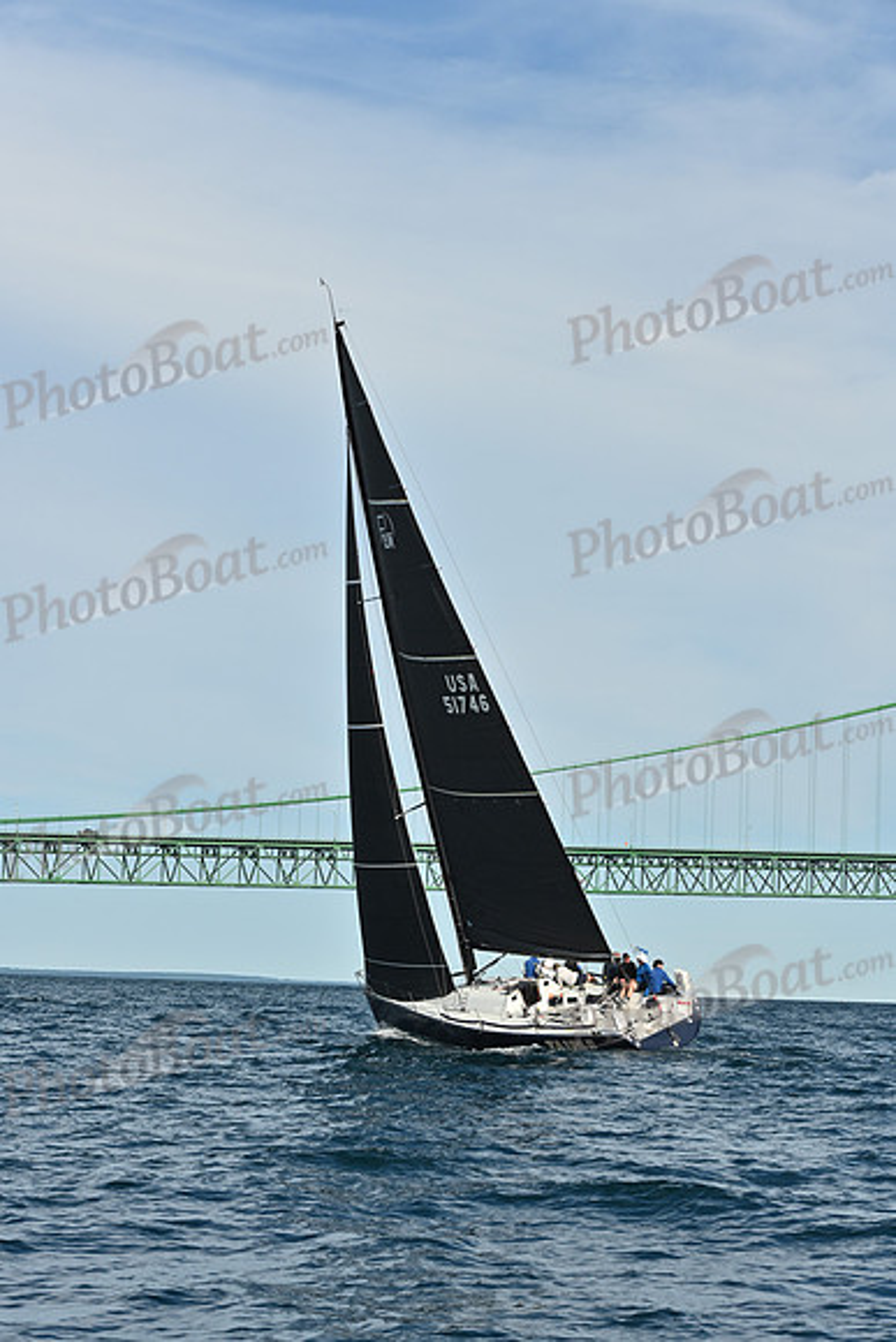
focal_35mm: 78
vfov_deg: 26.0
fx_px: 2910
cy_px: 671
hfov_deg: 17.5
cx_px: 448
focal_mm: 78
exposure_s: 1/1000
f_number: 9
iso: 320
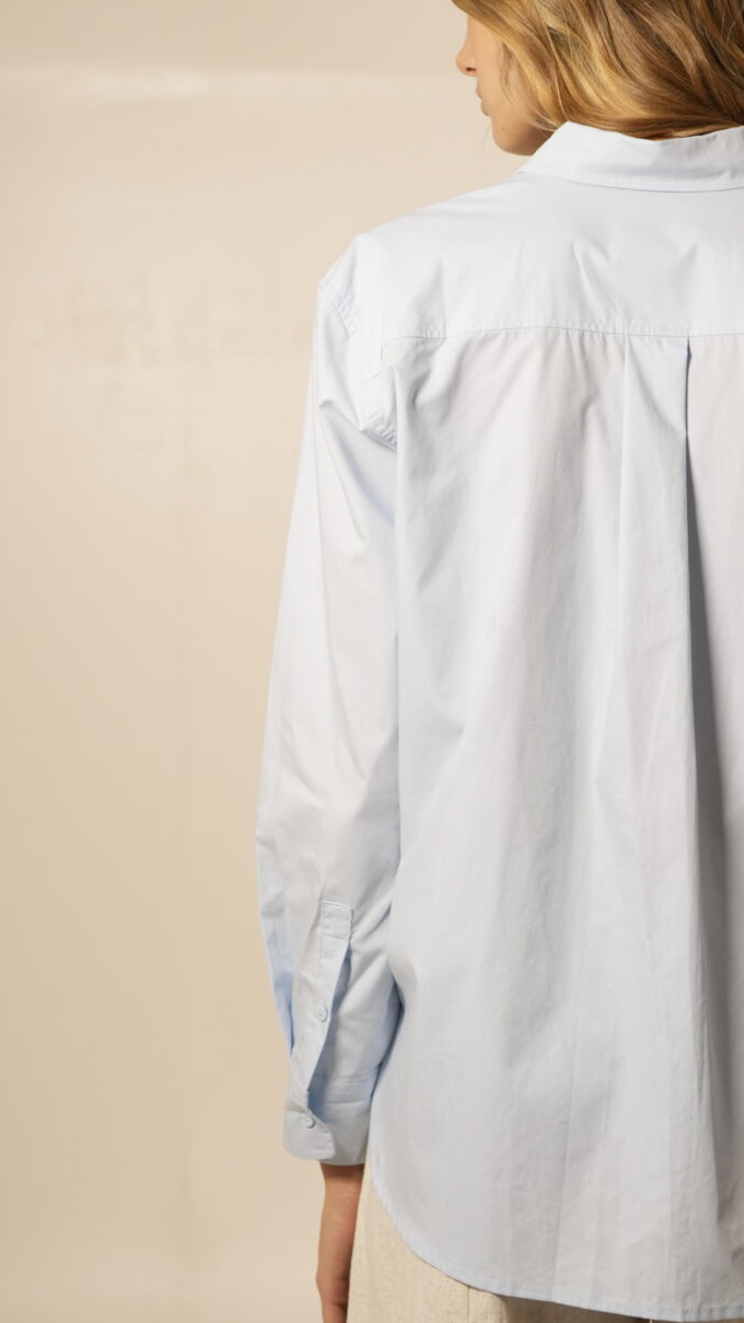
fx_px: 2736
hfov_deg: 15.4
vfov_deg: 27.2
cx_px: 615
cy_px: 576
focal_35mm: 78
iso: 1000
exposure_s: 1/125
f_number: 4
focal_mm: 50
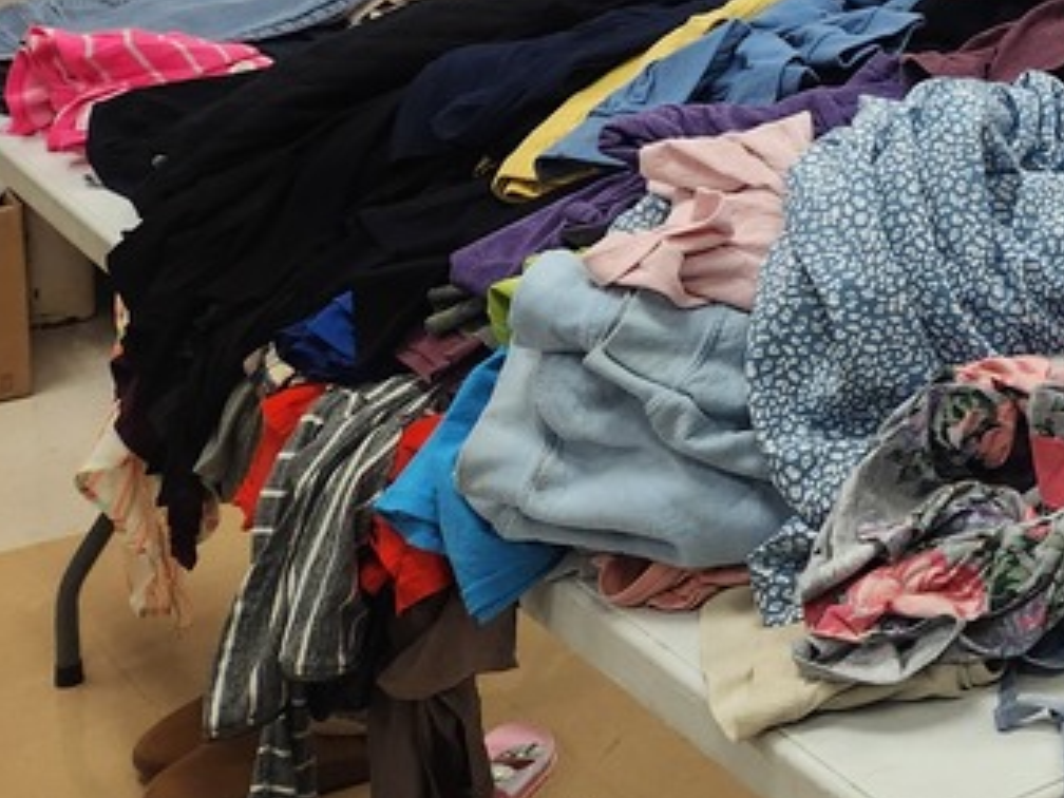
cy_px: -142
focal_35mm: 70
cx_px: 1612
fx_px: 2152
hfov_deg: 22.6
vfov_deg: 19.8
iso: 160
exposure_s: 1/120
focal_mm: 5.4
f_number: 1.8
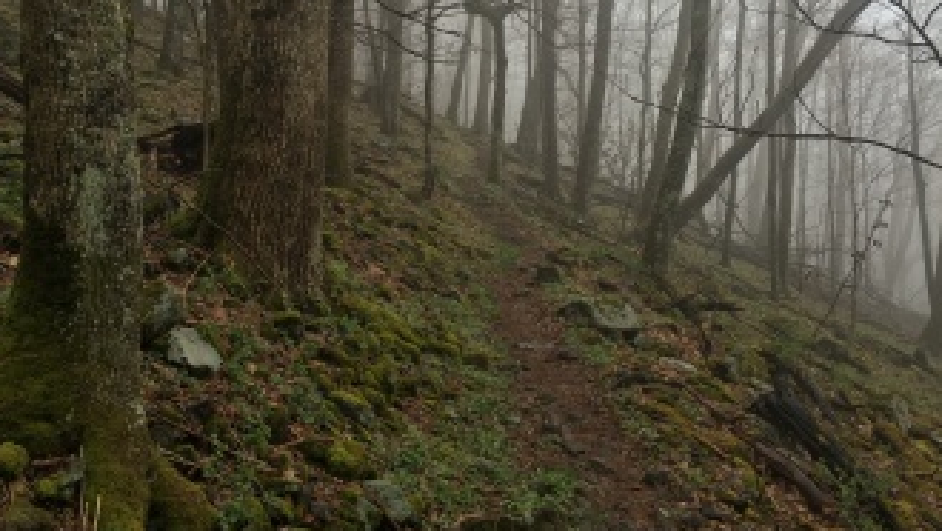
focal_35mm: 35
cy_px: 174
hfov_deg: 56.6
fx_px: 875
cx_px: 482
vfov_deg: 33.5
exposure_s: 1/136
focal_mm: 4.15
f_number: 2.2
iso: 25
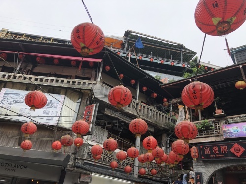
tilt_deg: +31.2
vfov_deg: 49.7
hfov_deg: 63.4
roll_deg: -6.1
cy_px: 92
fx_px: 199
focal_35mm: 28
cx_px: 123
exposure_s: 1/251
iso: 20
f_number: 1.8
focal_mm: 4
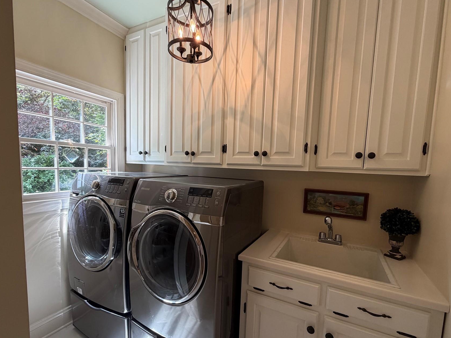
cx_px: 228
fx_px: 221
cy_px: 186
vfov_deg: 74.5
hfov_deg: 91.0
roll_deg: -1.1
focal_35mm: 17
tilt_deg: -4.3
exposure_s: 1/120
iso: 160
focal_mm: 2.22
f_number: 2.2
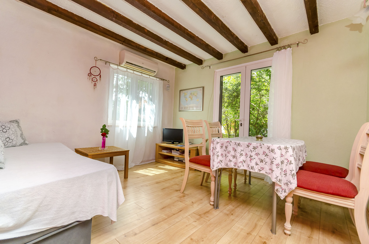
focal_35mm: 15
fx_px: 153
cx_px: 184
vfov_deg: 77.1
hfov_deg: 100.5
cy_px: 122
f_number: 9
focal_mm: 10
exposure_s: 1/100
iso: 250
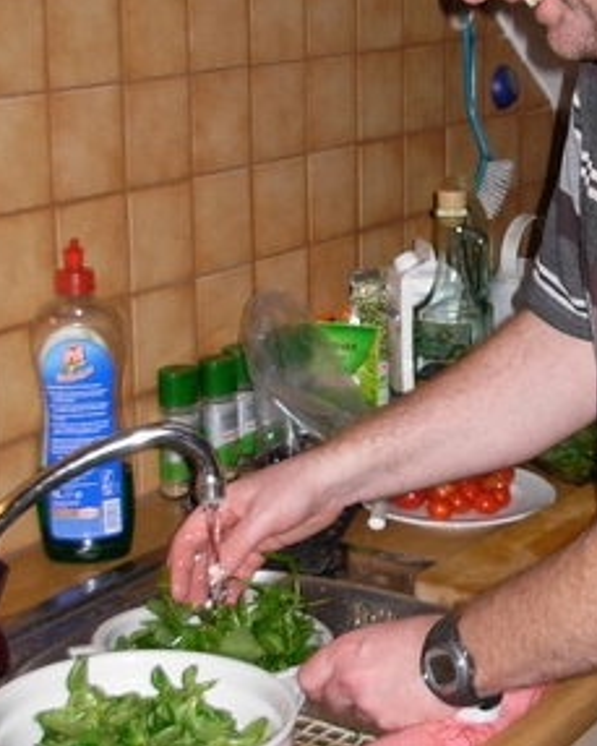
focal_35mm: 83
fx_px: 1832
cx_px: 529
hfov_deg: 18.2
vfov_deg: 23.0
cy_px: 303
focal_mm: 6.3
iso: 81
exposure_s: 1/23.2
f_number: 2.9
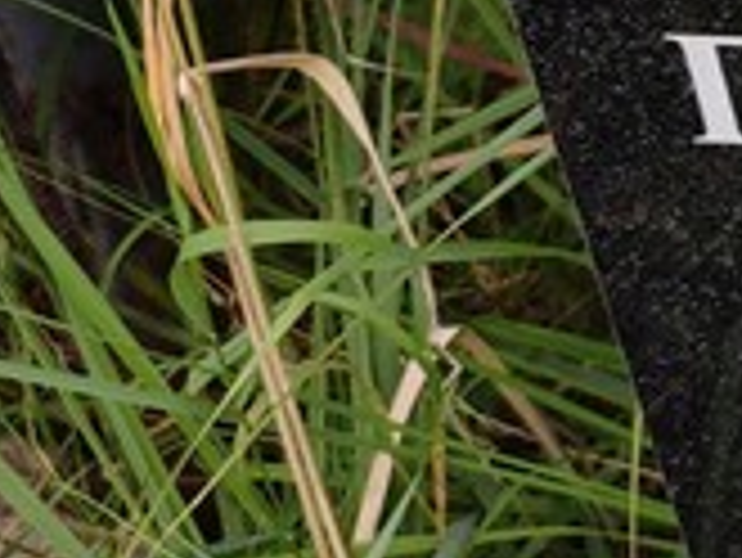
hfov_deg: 14.6
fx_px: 2596
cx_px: 1259
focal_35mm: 121
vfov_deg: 11.7
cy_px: -320
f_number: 1.9
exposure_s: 1/280
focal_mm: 6.04
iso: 50
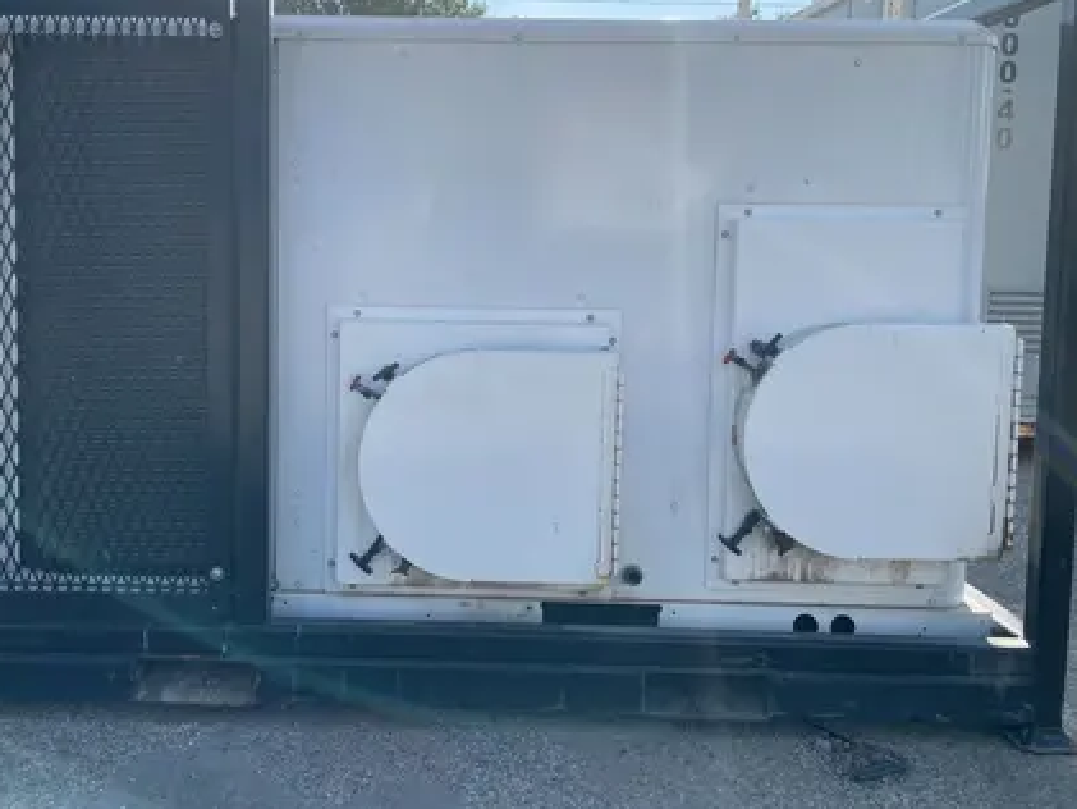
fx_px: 1058
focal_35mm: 34
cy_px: 339
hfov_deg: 53.4
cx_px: 412
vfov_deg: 41.7
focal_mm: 4.2
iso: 32
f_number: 1.6
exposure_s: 1/2053
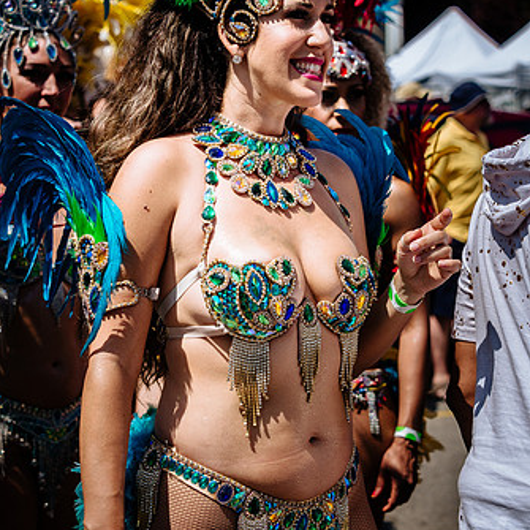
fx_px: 1646
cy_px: 258
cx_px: 265
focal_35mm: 95
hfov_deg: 18.3
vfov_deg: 18.3
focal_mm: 40
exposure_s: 1/3200
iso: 200
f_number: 2.8
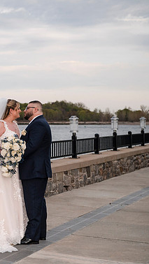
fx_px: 561
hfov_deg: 14.5
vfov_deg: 26.5
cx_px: -43
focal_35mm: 80
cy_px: 134
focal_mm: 48
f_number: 3.2
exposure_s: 1/8000
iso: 1250
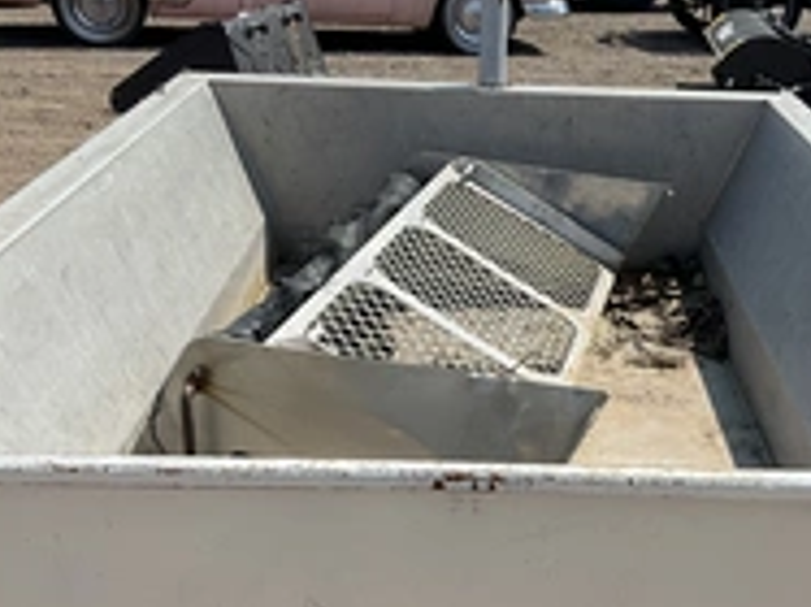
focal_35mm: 62
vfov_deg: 23.3
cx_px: 559
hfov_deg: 30.9
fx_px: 1452
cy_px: 473
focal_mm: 3
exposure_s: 1/1490
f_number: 1.8
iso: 25
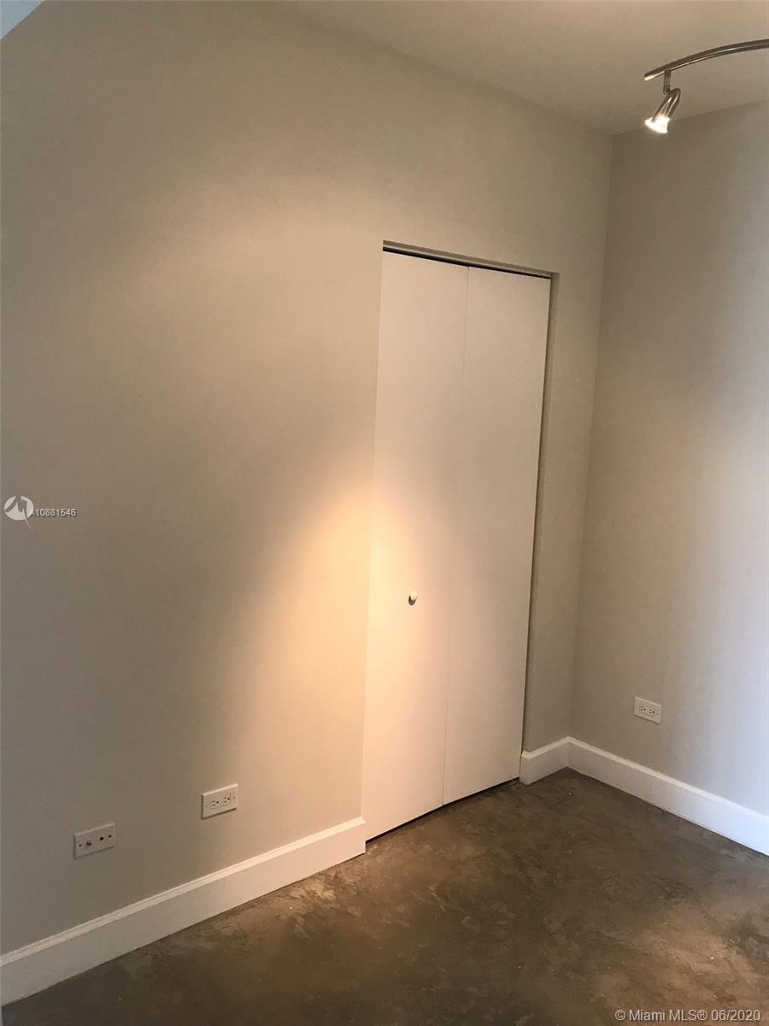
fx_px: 829
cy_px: 513
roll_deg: -2.8
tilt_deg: -8.1
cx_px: 384
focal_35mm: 28
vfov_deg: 63.4
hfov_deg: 49.7
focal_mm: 3.99
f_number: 1.8
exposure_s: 1/24
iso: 40
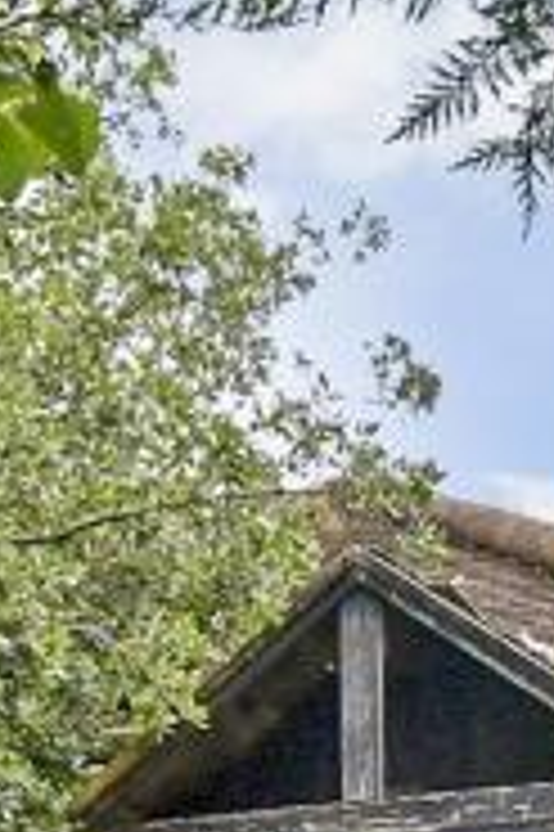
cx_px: 622
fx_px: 1919
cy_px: 1284
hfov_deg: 15.9
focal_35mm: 83
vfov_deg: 20.6
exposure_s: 1/1600
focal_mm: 10
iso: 2500
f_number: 7.1
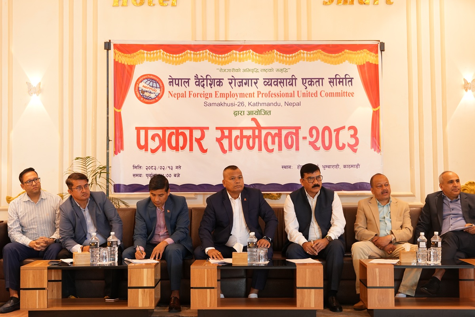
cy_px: 158
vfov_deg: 24.3
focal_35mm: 56
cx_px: 238
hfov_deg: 35.9
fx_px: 734
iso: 500
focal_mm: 37.1
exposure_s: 1/60
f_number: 2.8
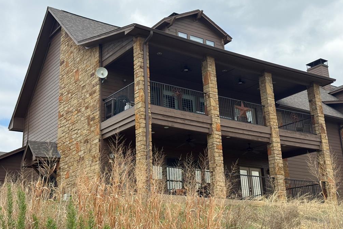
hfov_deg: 38.9
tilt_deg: +19.1
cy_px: 102
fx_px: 486
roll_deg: +2.7
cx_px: 175
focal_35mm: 51
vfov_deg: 26.5
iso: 80
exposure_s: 1/3226
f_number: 1.78
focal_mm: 6.76
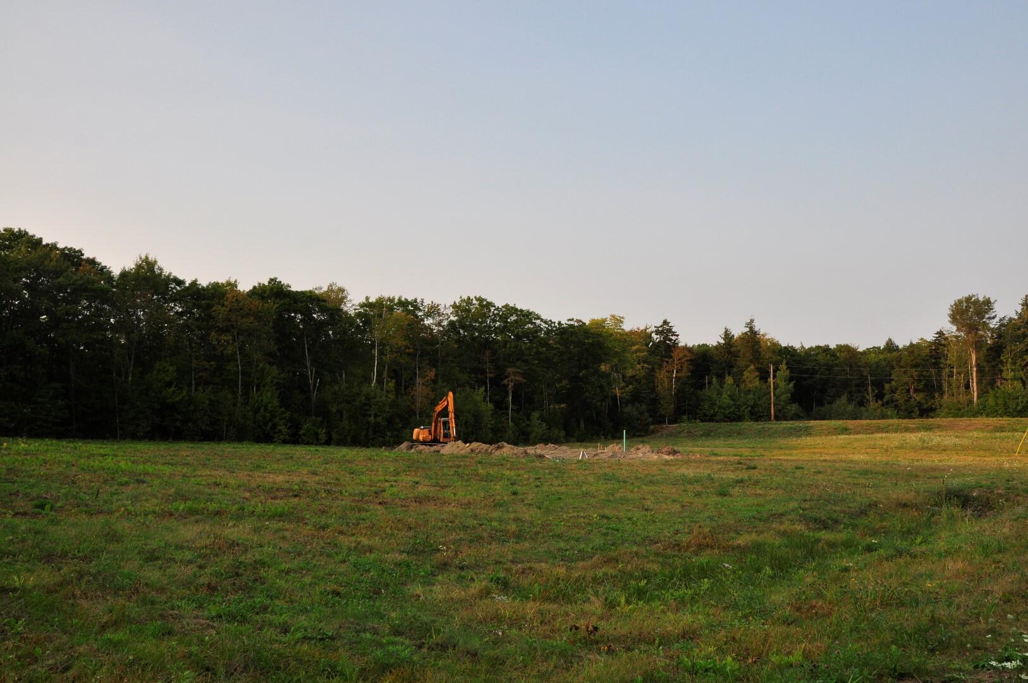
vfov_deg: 41.6
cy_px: 342
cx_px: 514
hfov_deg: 59.5
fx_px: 898
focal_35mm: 32
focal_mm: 21
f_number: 10
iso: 400
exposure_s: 1/400
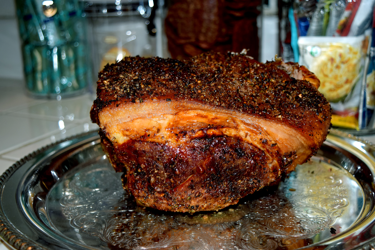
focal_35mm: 46
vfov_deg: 28.9
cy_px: 125
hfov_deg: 42.3
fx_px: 484
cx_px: 188
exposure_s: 1/60
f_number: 4.2
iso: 500
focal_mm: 31
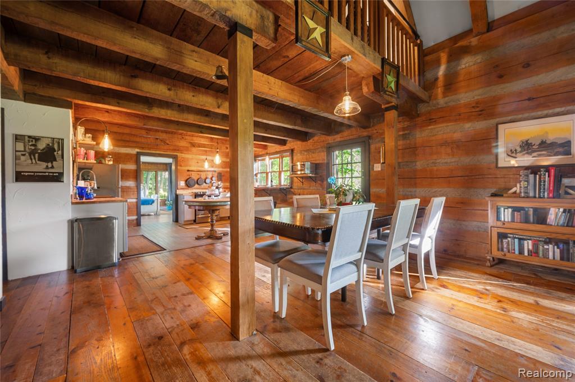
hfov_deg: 104.3
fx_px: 223
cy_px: 191
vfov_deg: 81.1
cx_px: 288
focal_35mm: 14
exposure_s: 8
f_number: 11
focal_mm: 14
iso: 100
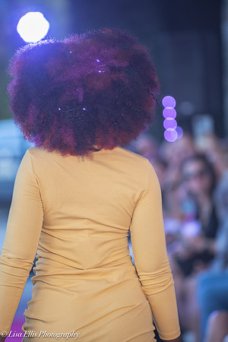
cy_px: 171
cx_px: 114
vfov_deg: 8.6
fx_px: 2280
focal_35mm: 240
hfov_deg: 5.7
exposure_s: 1/250
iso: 400
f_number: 4
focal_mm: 200
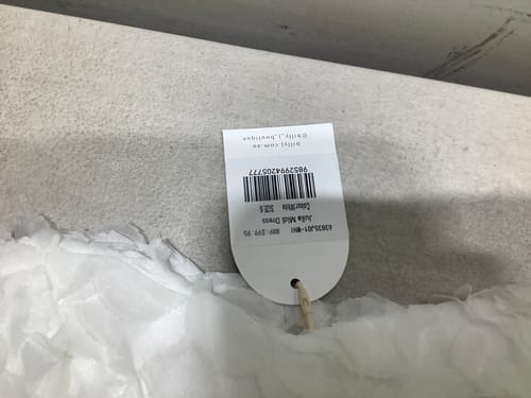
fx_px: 476
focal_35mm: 31
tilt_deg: -76.0
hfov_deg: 58.4
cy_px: 199
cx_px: 266
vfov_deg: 45.4
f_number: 2.4
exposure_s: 1/100
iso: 50
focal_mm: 3.3
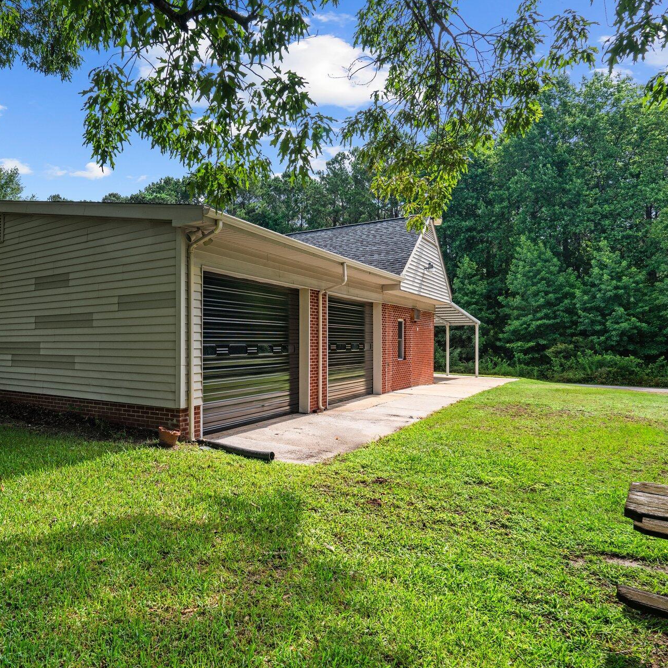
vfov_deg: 67.3
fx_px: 502
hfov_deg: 63.9
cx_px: 180
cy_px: 337
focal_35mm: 23
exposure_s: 1/160
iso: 400
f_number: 8
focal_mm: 17
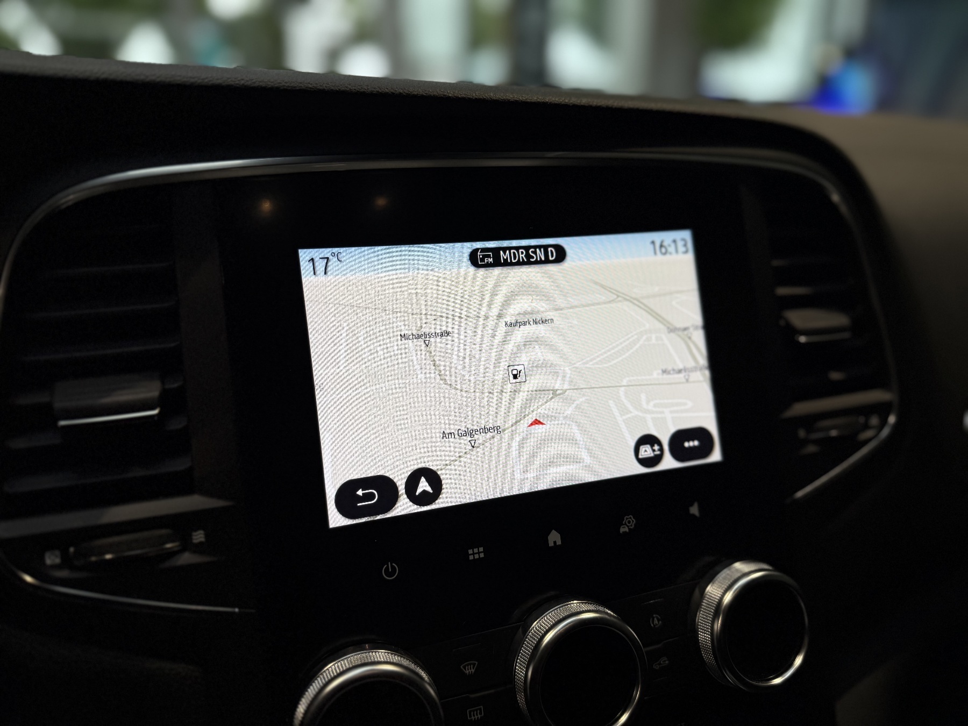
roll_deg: -1.3
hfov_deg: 71.6
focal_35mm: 24
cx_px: 484
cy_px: 363
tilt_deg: -18.1
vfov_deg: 56.8
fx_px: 671
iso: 80
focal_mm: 6.76
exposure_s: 1/443
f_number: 1.78
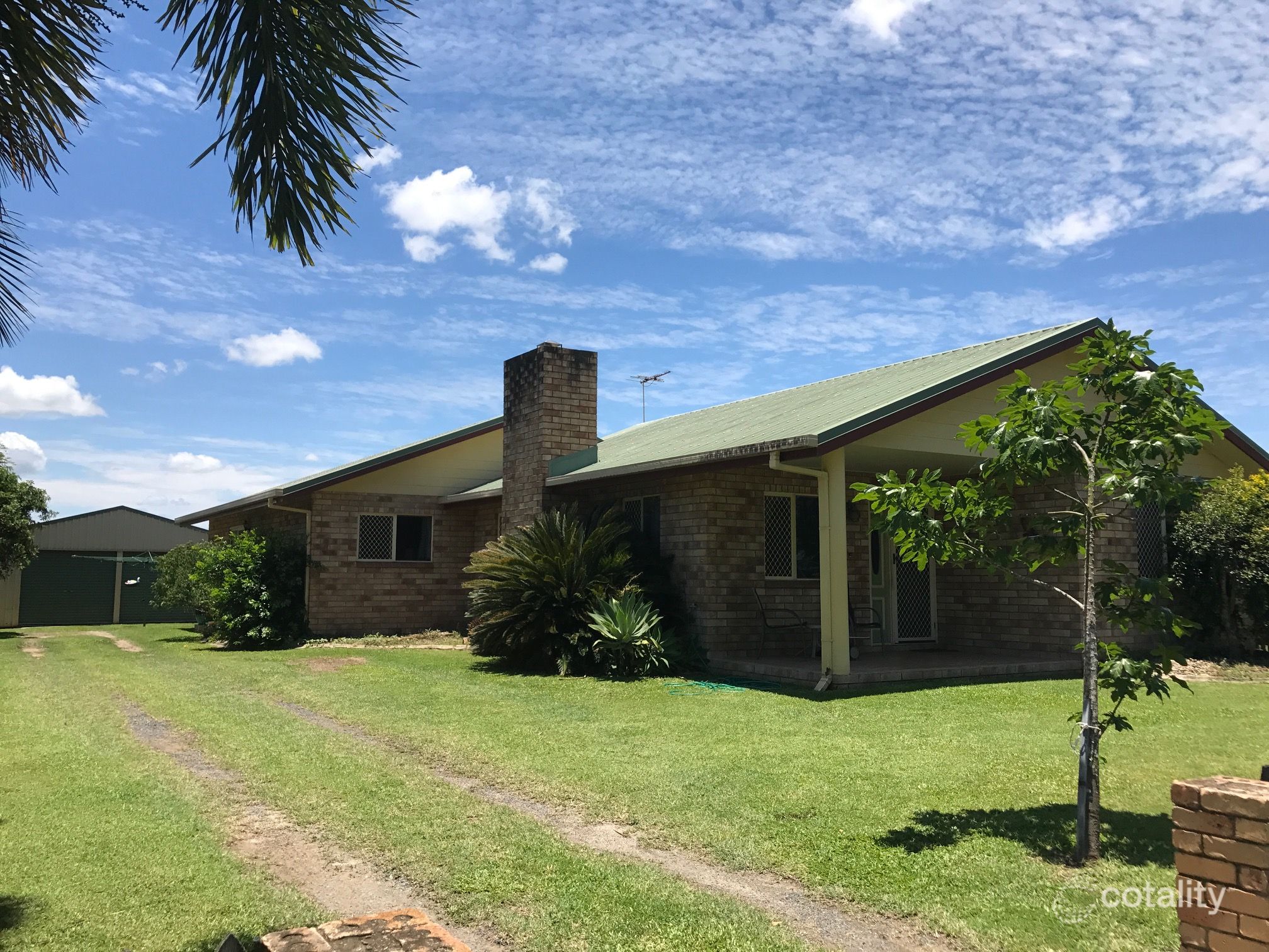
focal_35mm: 28
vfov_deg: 49.7
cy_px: 476
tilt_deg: +5.5
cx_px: 634
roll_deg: -0.4
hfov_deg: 63.4
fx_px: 1026
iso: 20
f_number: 1.8
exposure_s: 1/2336
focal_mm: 3.99
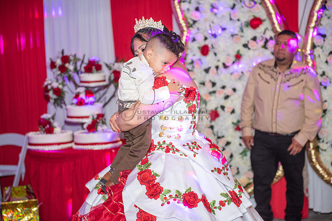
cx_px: 166
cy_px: 110
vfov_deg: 19.5
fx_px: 646
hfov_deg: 28.8
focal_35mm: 70
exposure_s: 1/160
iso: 800
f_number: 3.2
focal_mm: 70
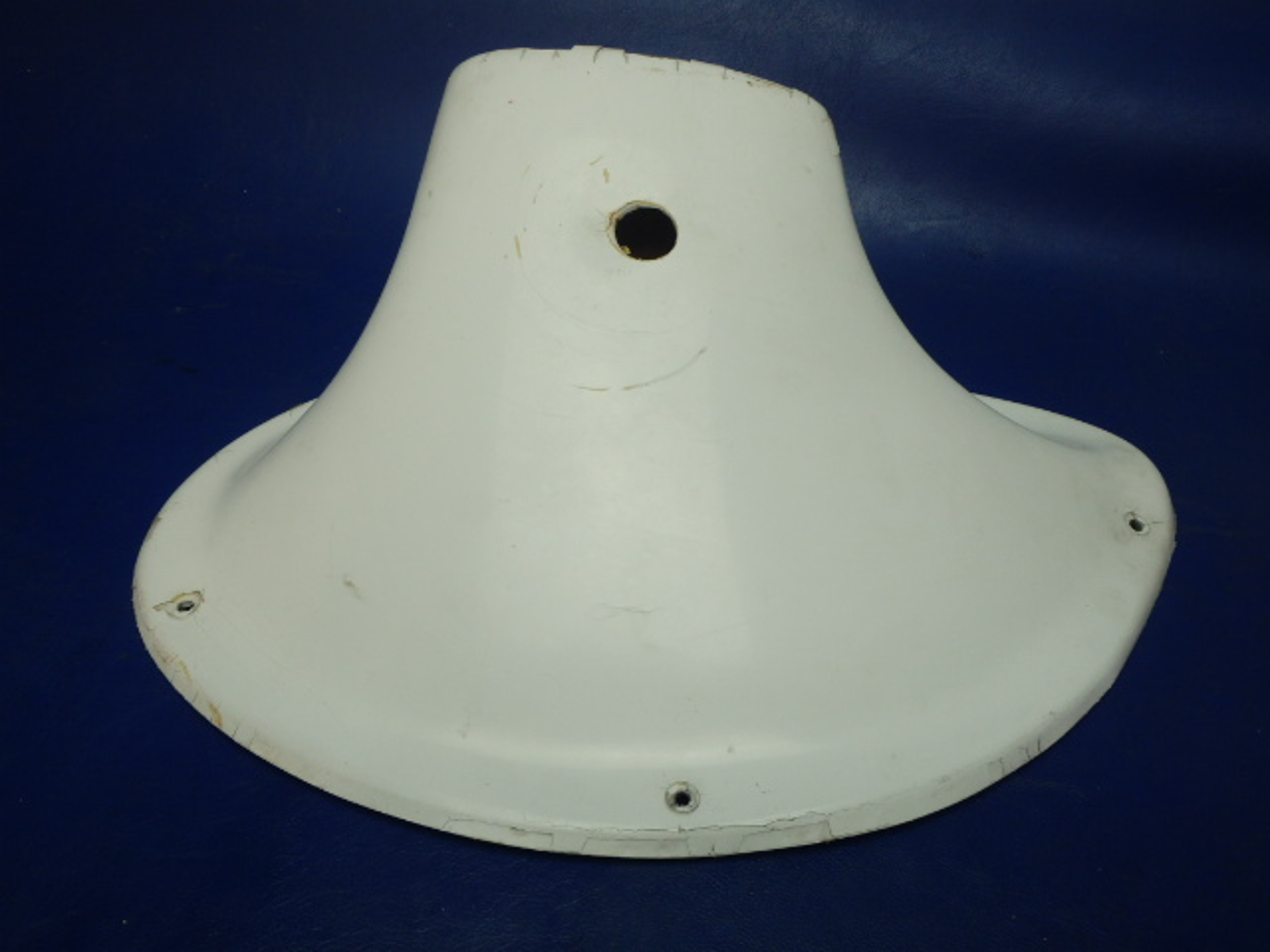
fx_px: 1027
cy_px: 476
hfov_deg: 63.4
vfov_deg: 49.7
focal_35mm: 28
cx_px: 635
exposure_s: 1/60
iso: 160
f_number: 3.9
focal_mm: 5
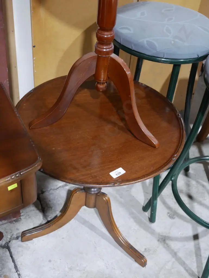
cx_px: 104
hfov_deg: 30.3
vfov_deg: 39.6
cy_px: 139
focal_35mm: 48
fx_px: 386
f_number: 5.2
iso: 2500
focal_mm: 24
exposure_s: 1/60
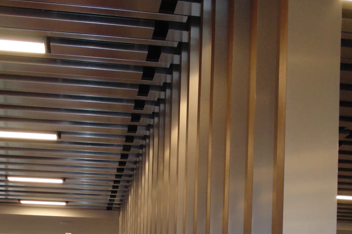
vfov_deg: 27.2
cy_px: 306
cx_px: 119
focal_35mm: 41
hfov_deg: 46.7
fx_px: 401
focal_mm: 4
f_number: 3.1
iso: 200
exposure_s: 1/30
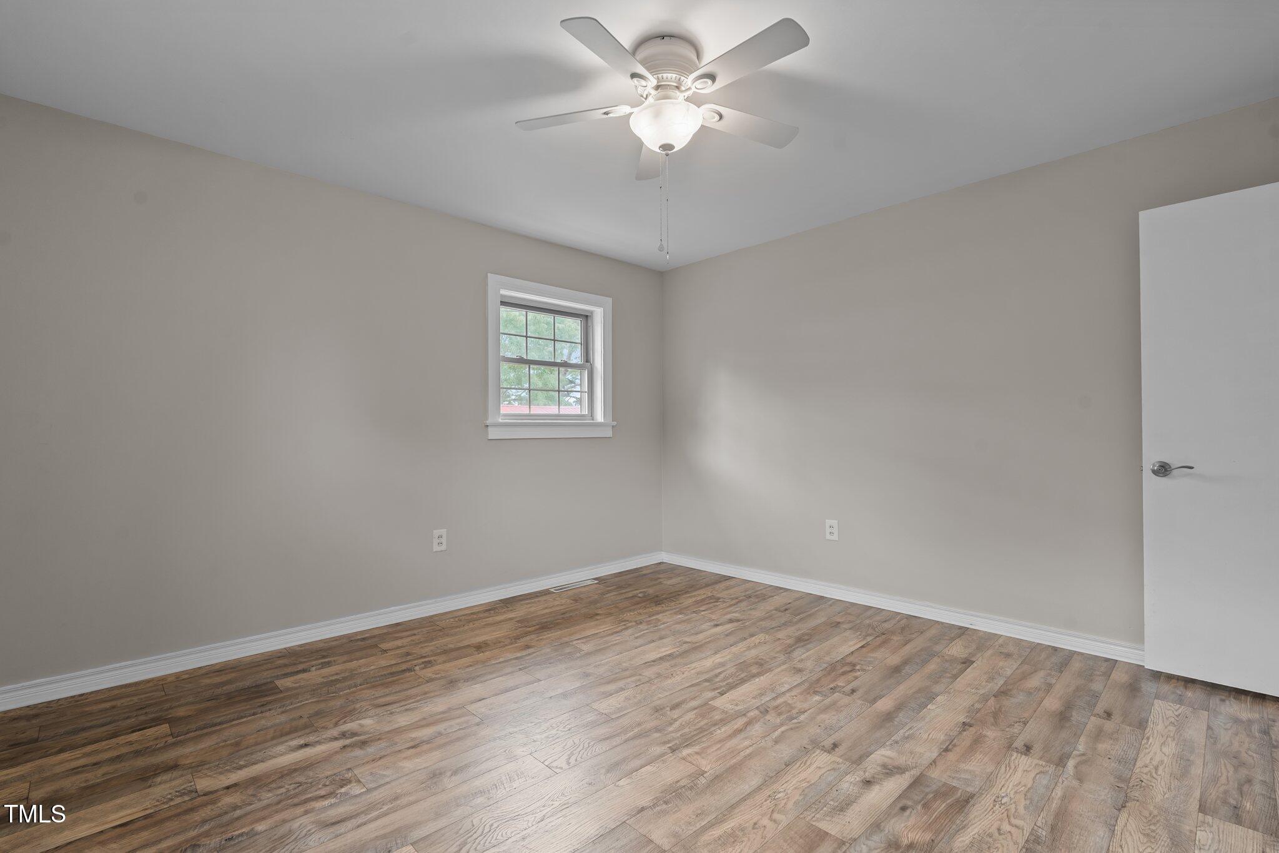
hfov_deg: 95.0
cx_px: 640
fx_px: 586
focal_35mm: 16
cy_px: 426
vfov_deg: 72.1
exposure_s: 1/4
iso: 640
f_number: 8
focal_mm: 16.5
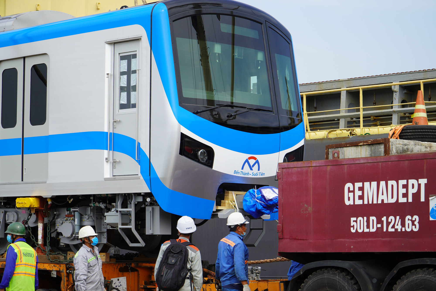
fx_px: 1072
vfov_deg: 15.4
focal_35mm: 88
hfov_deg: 23.0
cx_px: 218
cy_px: 146
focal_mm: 59
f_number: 7.1
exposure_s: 1/160
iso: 100
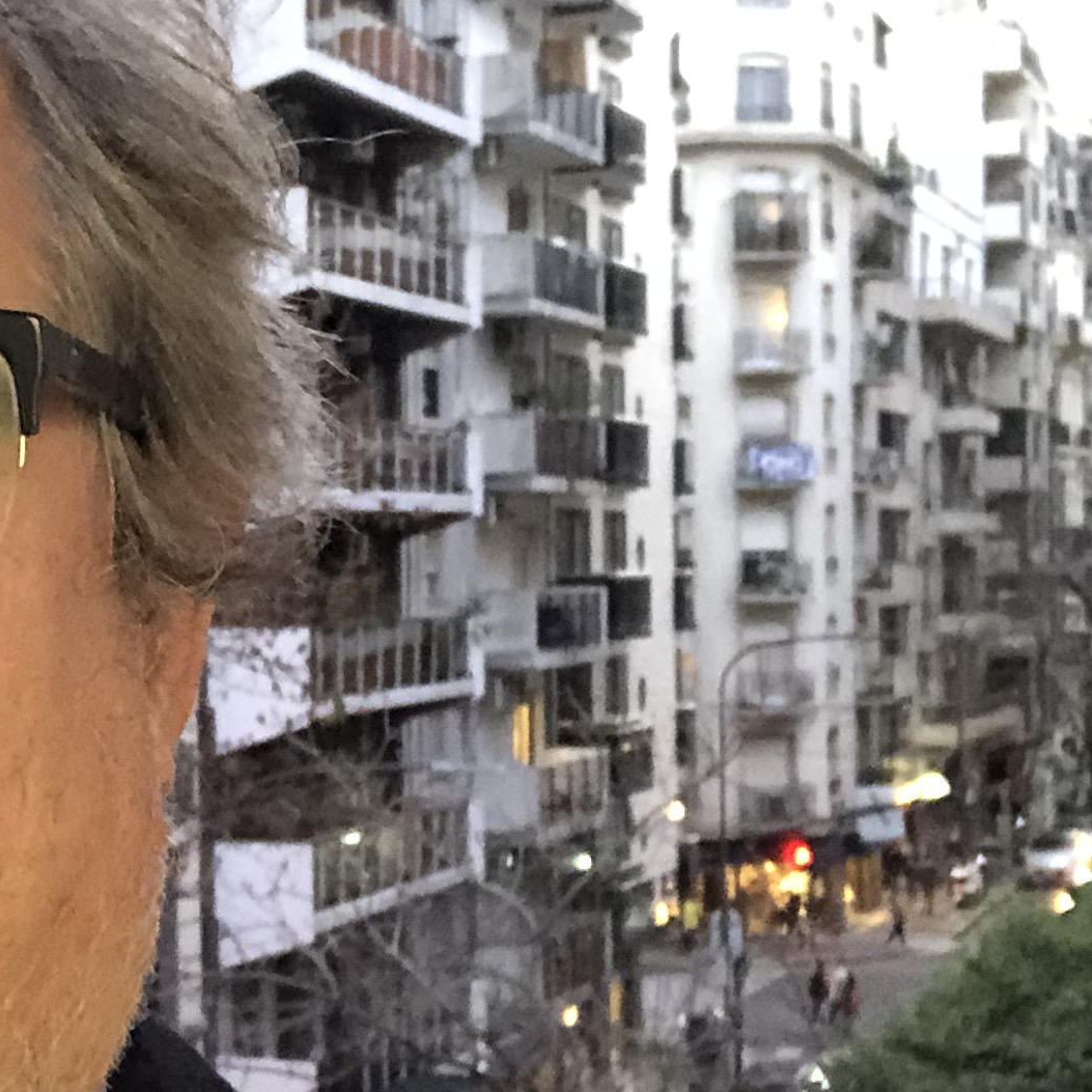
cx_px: -73
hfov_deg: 20.1
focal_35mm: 83
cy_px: 620
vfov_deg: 20.9
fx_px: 2962
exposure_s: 1/20
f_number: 2.2
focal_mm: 2.87
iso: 500
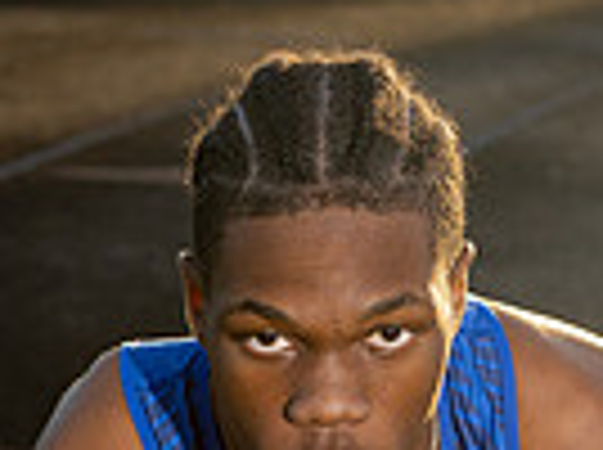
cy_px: 968
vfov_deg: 7.9
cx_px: 243
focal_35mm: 178
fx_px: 3095
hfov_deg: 11.1
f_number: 4.5
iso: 64
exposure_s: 1/250
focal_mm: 55
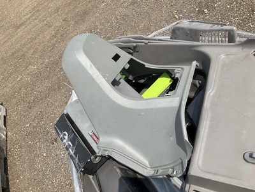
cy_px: 96
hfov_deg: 61.7
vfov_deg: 48.2
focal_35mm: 29
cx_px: 128
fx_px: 214
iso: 25
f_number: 1.8
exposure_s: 1/2058
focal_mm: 3
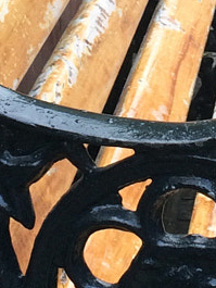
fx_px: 1455
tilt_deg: -18.0
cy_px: 3
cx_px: 192
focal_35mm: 175
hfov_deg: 8.5
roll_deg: +2.7
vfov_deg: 11.2
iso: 32
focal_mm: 4.15
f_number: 2.2
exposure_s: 1/155
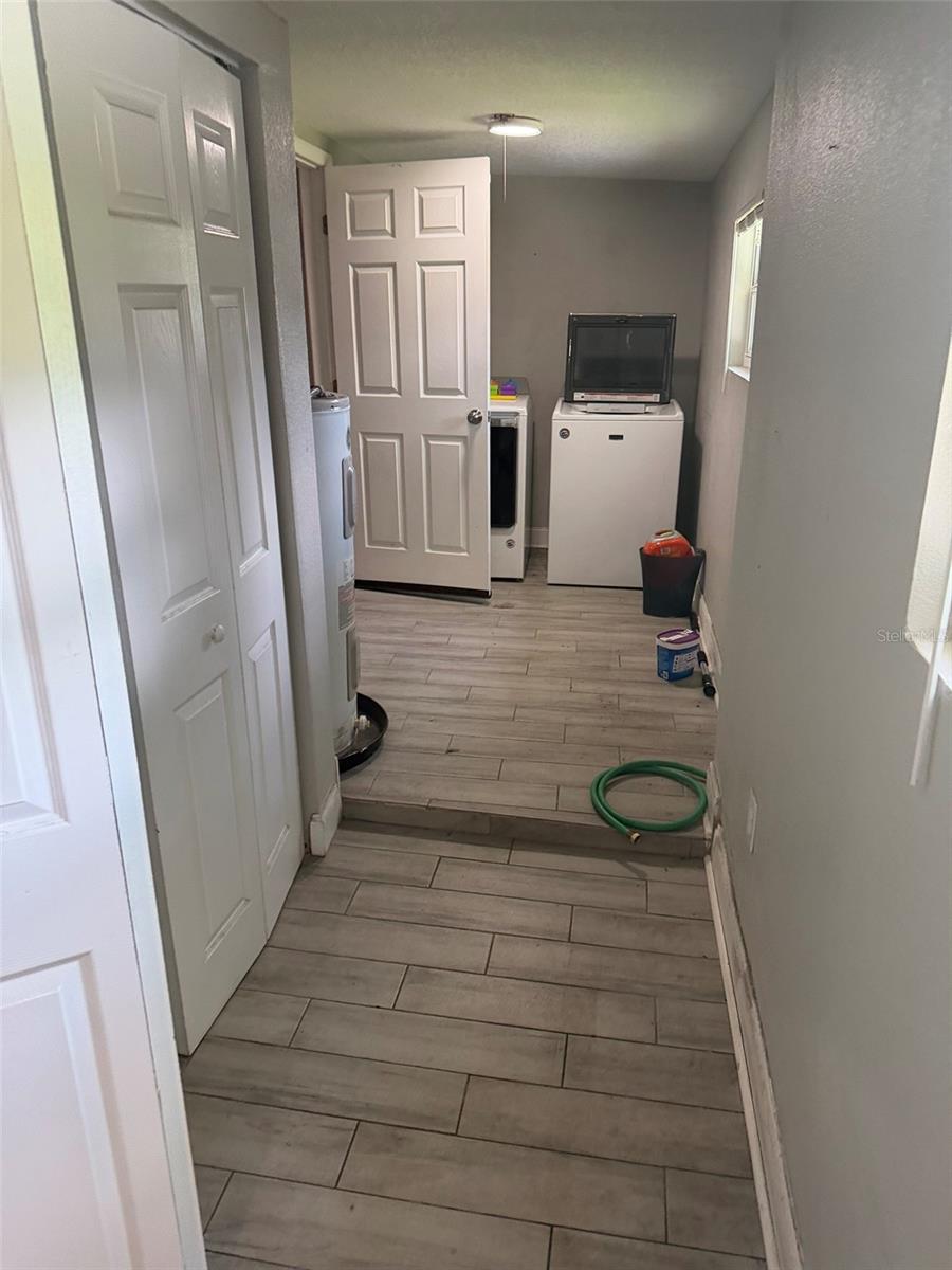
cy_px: 635
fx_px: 880
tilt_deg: -20.3
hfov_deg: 56.8
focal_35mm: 24
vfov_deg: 71.6
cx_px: 476
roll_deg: -2.1
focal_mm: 6.76
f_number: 1.78
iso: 250
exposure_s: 1/120
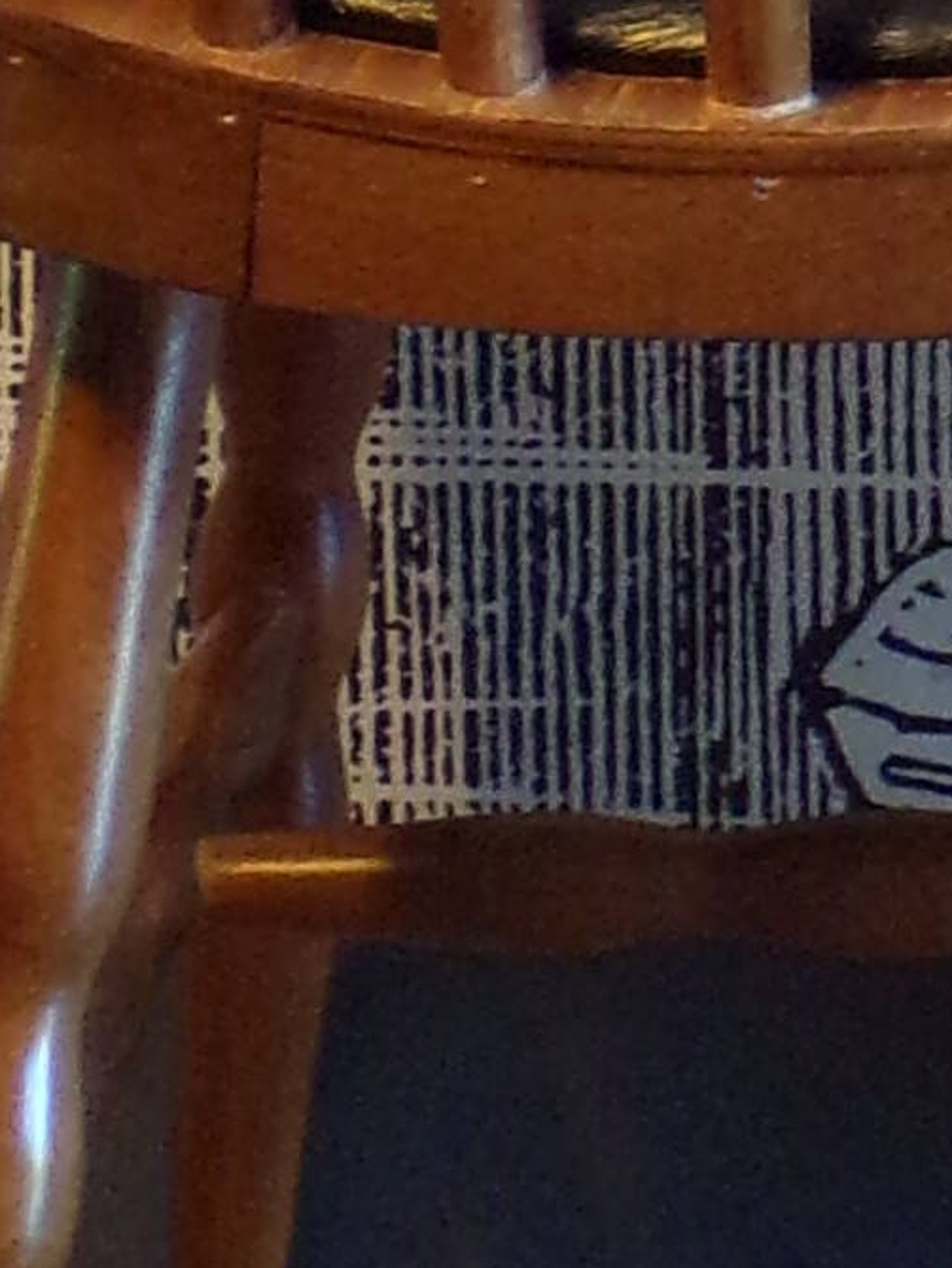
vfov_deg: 8.7
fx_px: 8062
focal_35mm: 220
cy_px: -965
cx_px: 2116
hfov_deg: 6.5
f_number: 3.2
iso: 295
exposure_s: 1/17
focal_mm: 5.8
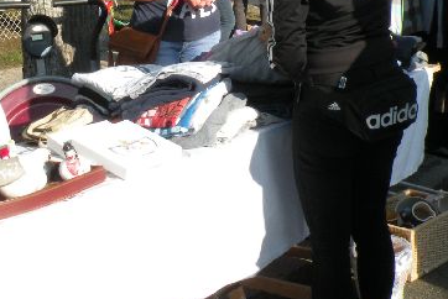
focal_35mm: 62
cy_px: 36
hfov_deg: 32.4
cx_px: 231
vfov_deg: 21.5
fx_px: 772
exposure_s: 1/125
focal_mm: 4.7
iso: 100
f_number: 8
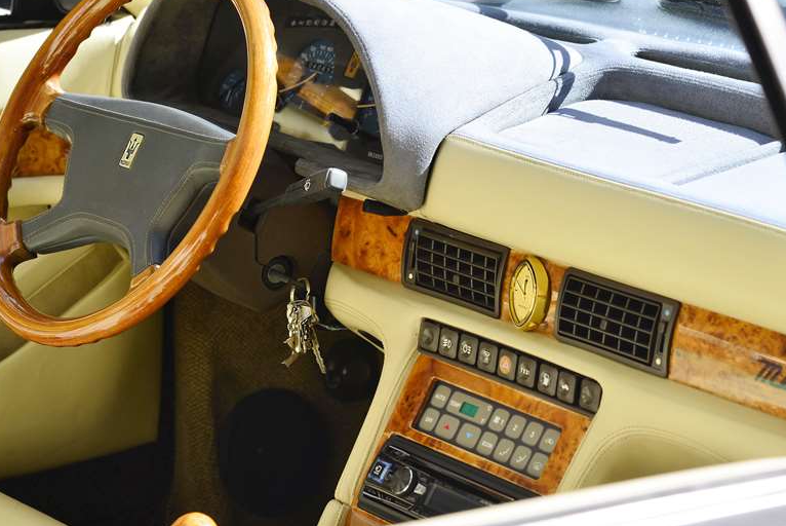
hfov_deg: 13.7
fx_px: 3277
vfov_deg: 9.2
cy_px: 232
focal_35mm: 150
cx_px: 350
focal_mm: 120
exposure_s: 1/200
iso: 200
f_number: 6.3
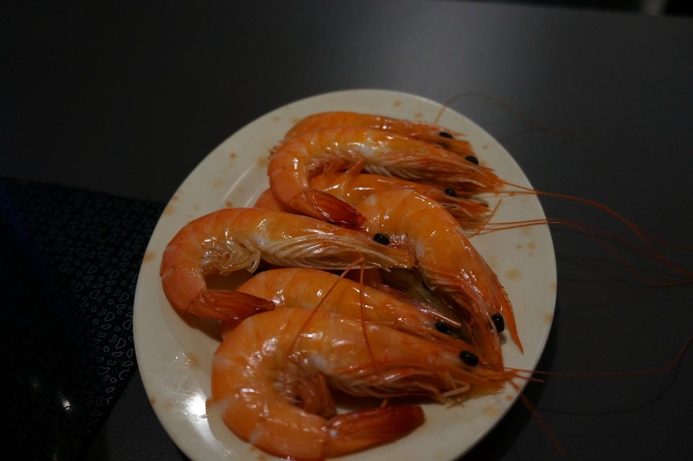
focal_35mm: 33
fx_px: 635
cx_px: 346
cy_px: 230
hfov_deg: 57.3
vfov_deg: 39.9
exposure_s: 1/60
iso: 1000
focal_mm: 22
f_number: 4
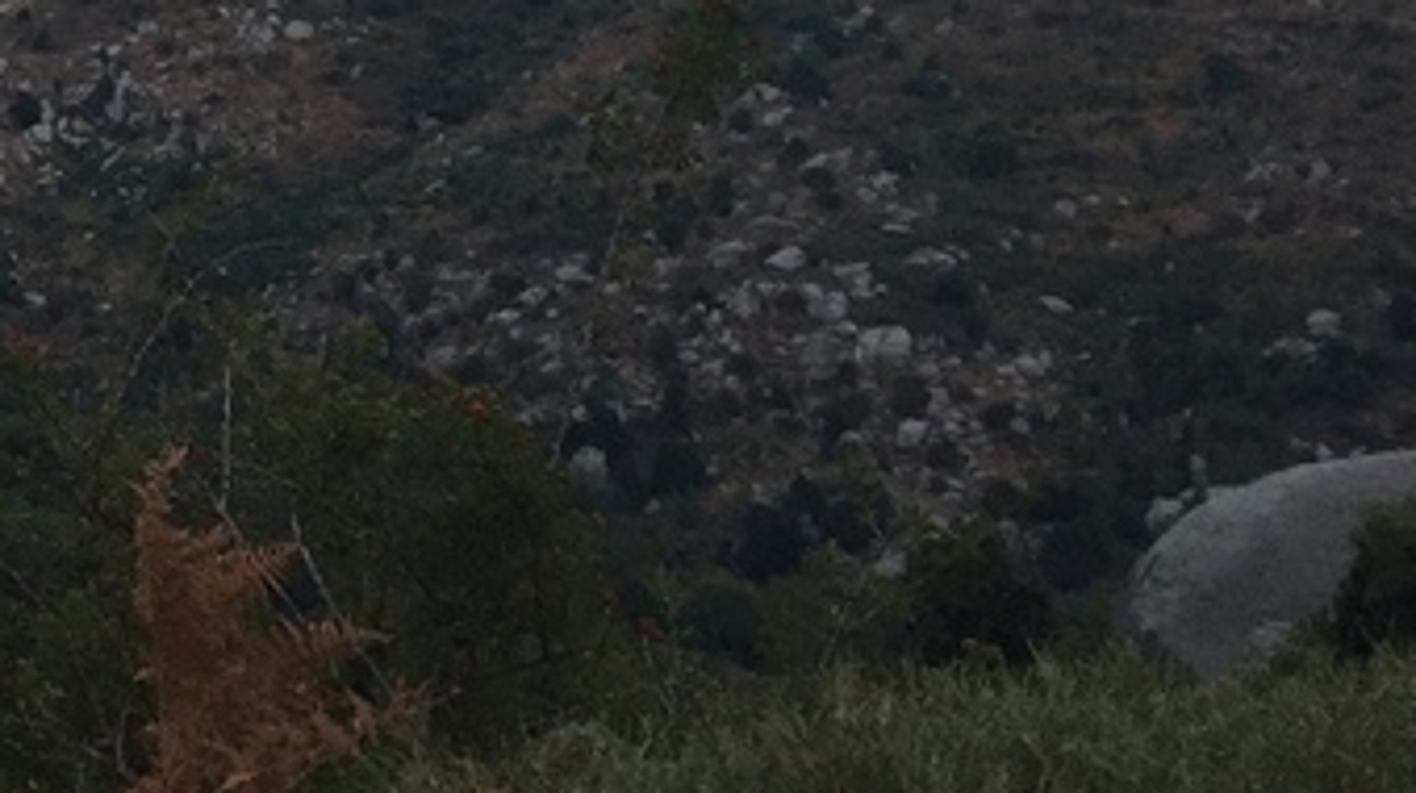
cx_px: -948
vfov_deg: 10.5
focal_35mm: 112
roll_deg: +1.3
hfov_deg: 16.6
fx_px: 4202
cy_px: -342
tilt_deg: +3.1
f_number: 2.2
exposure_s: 1/144
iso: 32
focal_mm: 4.15
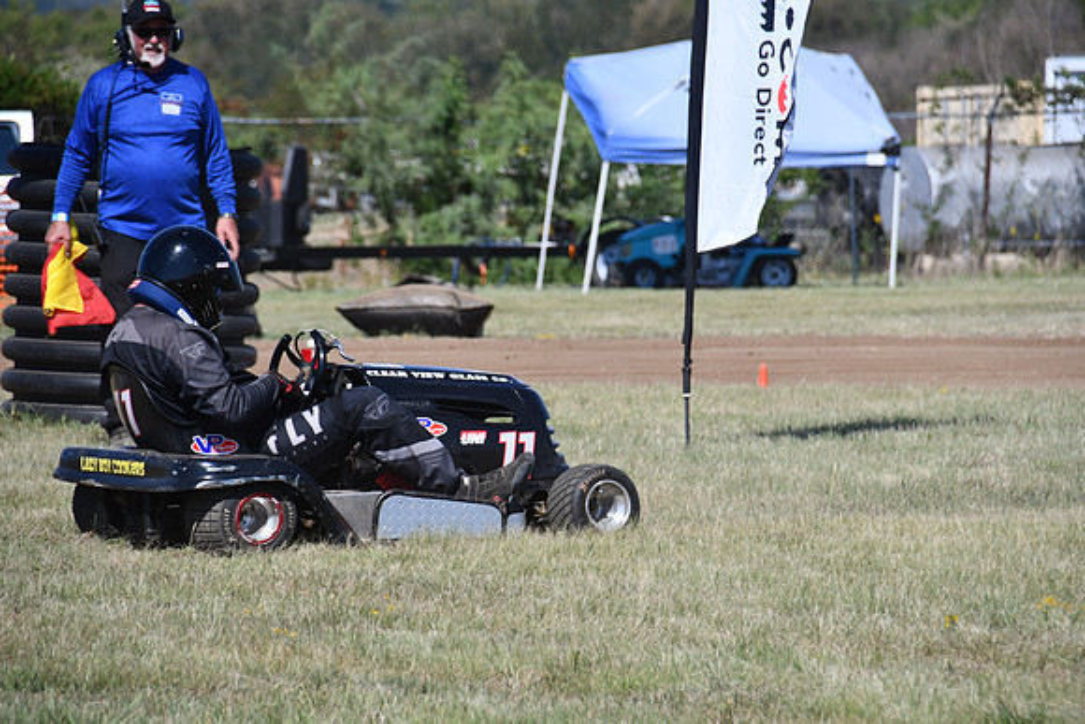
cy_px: 362
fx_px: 11304
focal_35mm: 375
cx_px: 542
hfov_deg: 5.5
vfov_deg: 3.7
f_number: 8
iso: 160
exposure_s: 1/500
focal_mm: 250
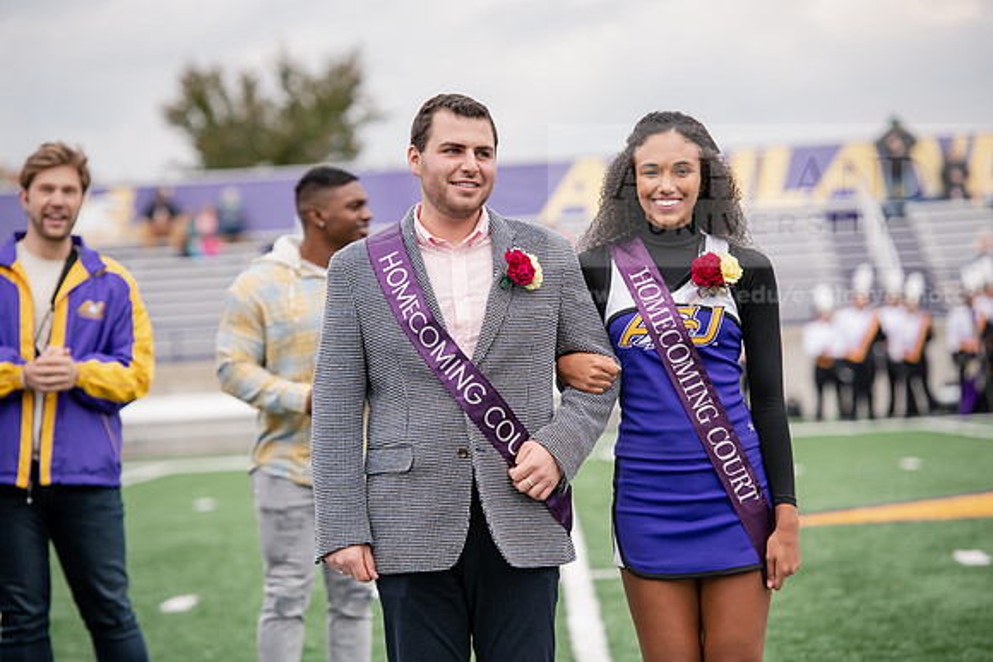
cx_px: 496
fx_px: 4276
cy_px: 331
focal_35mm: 155
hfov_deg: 13.2
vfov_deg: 8.9
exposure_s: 1/1000
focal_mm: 155
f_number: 4
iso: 400
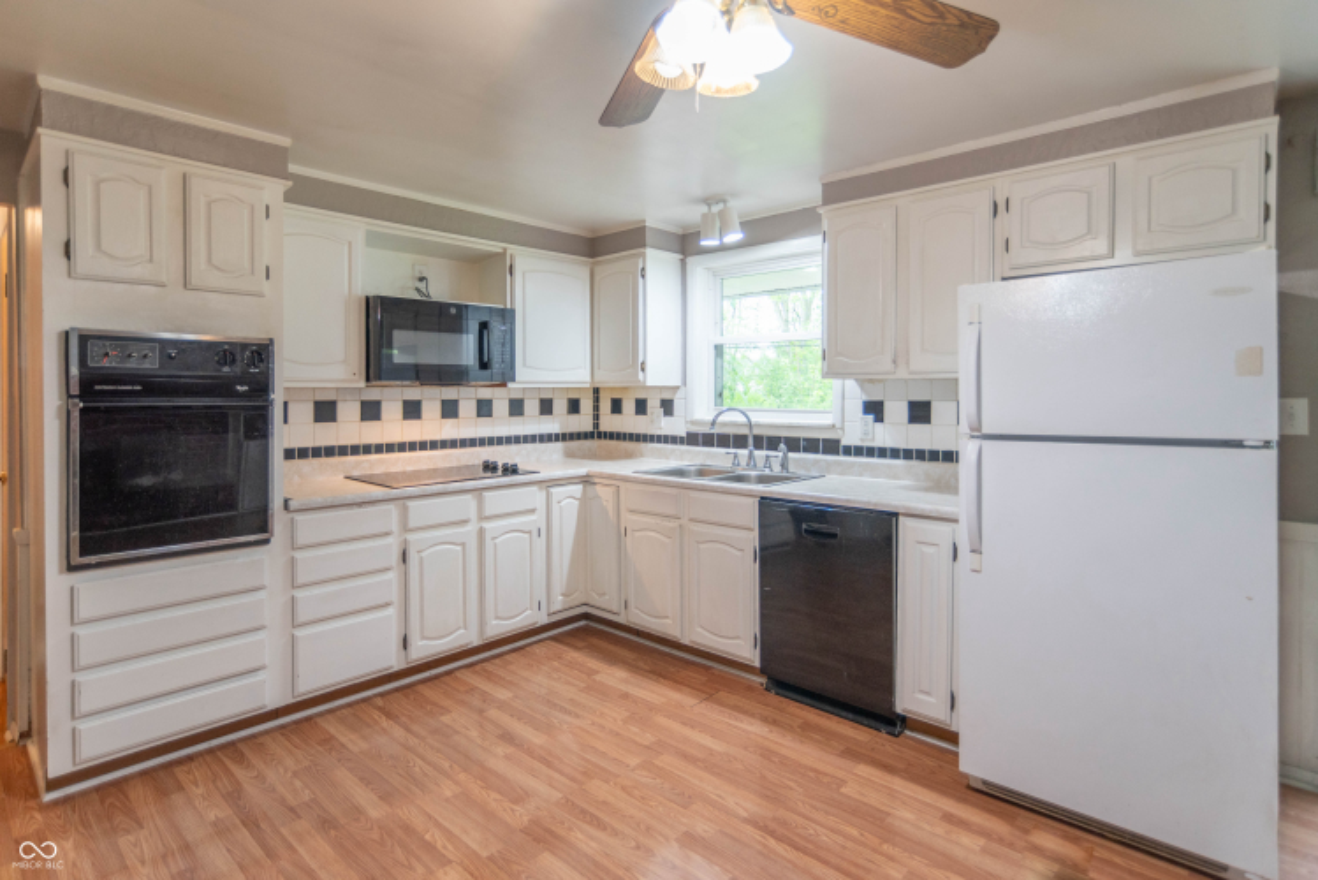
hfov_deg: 90.0
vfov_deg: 67.4
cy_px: 440
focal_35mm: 18
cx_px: 659
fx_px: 659
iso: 500
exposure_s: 1/60
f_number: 3.5
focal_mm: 18
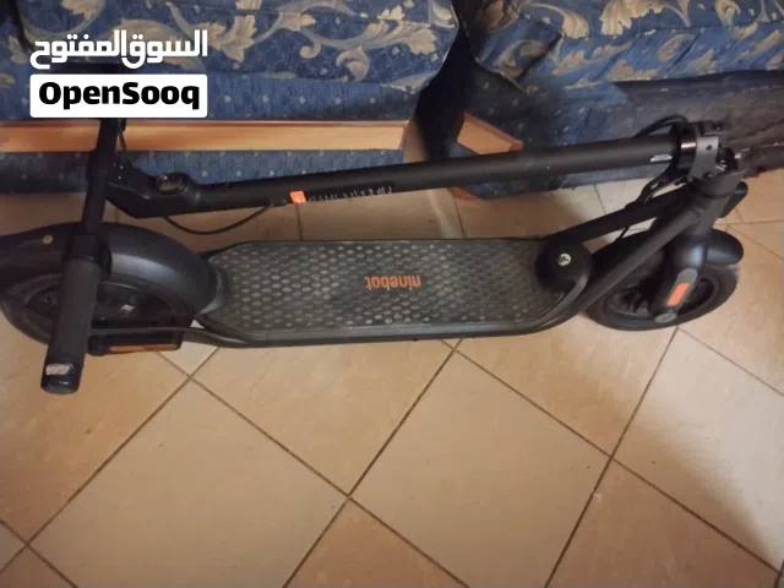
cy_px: 294
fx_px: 657
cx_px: 392
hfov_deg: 61.7
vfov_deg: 48.2
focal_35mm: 29
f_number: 1.8
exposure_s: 1/17.1
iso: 3200
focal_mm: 4.22
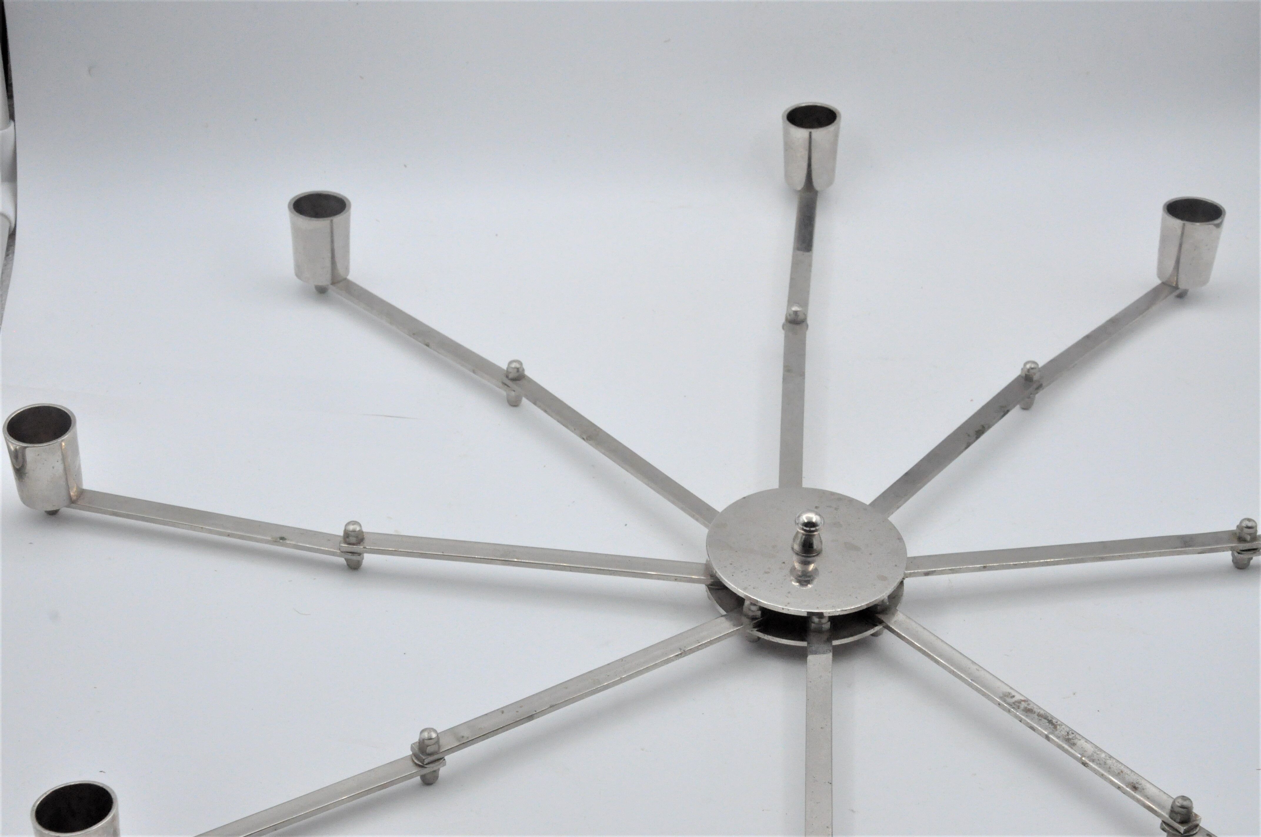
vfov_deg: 17.4
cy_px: 418
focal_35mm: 78
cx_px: 630
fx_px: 2729
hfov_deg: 26.0
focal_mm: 52
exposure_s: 1/1000
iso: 3200
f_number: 18
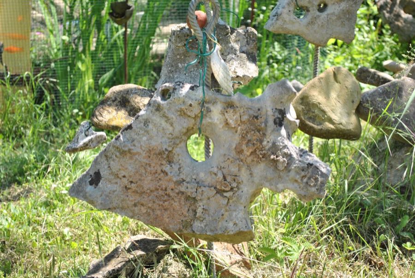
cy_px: 139
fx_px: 865
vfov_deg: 18.2
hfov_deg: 27.0
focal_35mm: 75
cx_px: 208
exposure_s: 1/125
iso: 100
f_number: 5.6
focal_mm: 50
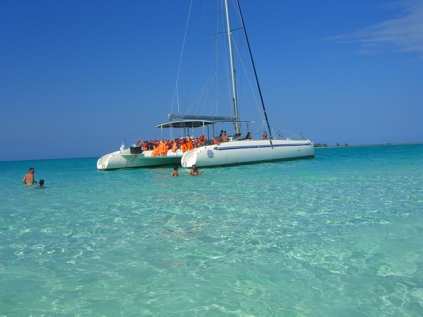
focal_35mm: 38
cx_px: 212
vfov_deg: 37.7
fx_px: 464
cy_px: 158
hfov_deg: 49.0
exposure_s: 1/400
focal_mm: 7.9
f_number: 8
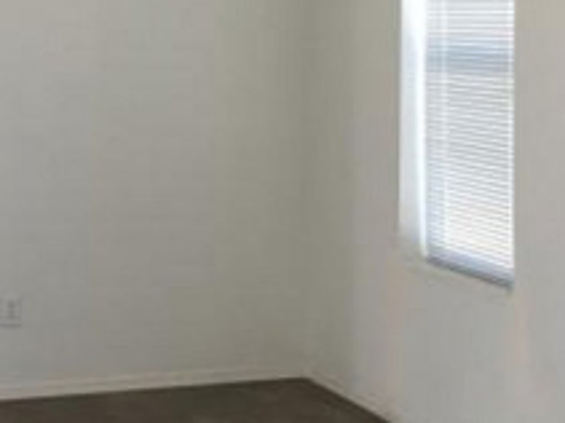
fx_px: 1436
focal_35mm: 88
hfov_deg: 22.0
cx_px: 129
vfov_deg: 16.5
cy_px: 29
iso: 25
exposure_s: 1/40
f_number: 2.2
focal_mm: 4.15
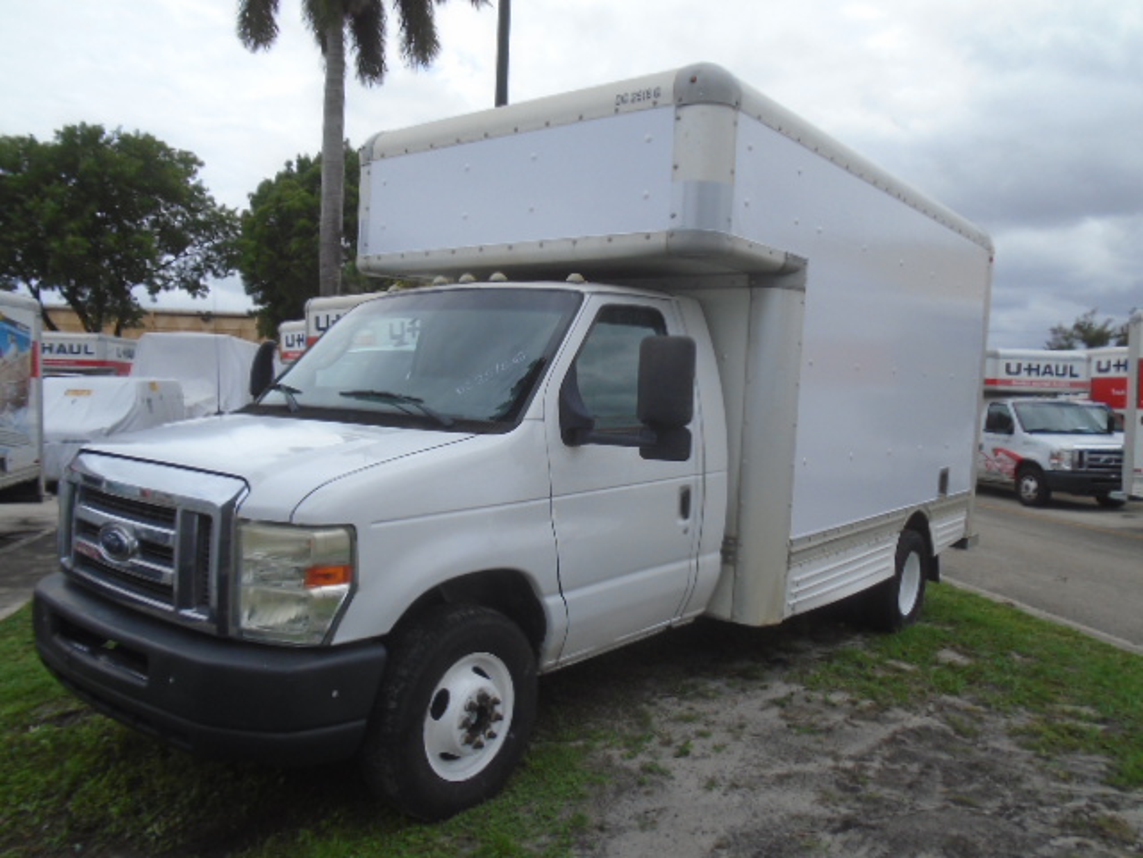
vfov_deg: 53.1
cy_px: 429
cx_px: 572
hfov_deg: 67.3
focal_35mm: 26
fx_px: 859
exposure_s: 1/160
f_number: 8
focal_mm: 4.6
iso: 100
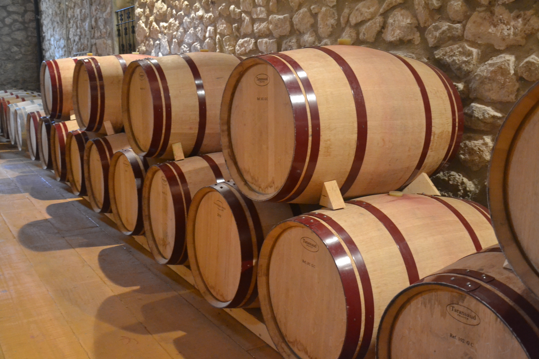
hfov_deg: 53.1
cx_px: 270
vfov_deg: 36.9
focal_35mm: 36
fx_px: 539
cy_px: 180
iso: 3200
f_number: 3.8
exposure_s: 1/13
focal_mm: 24
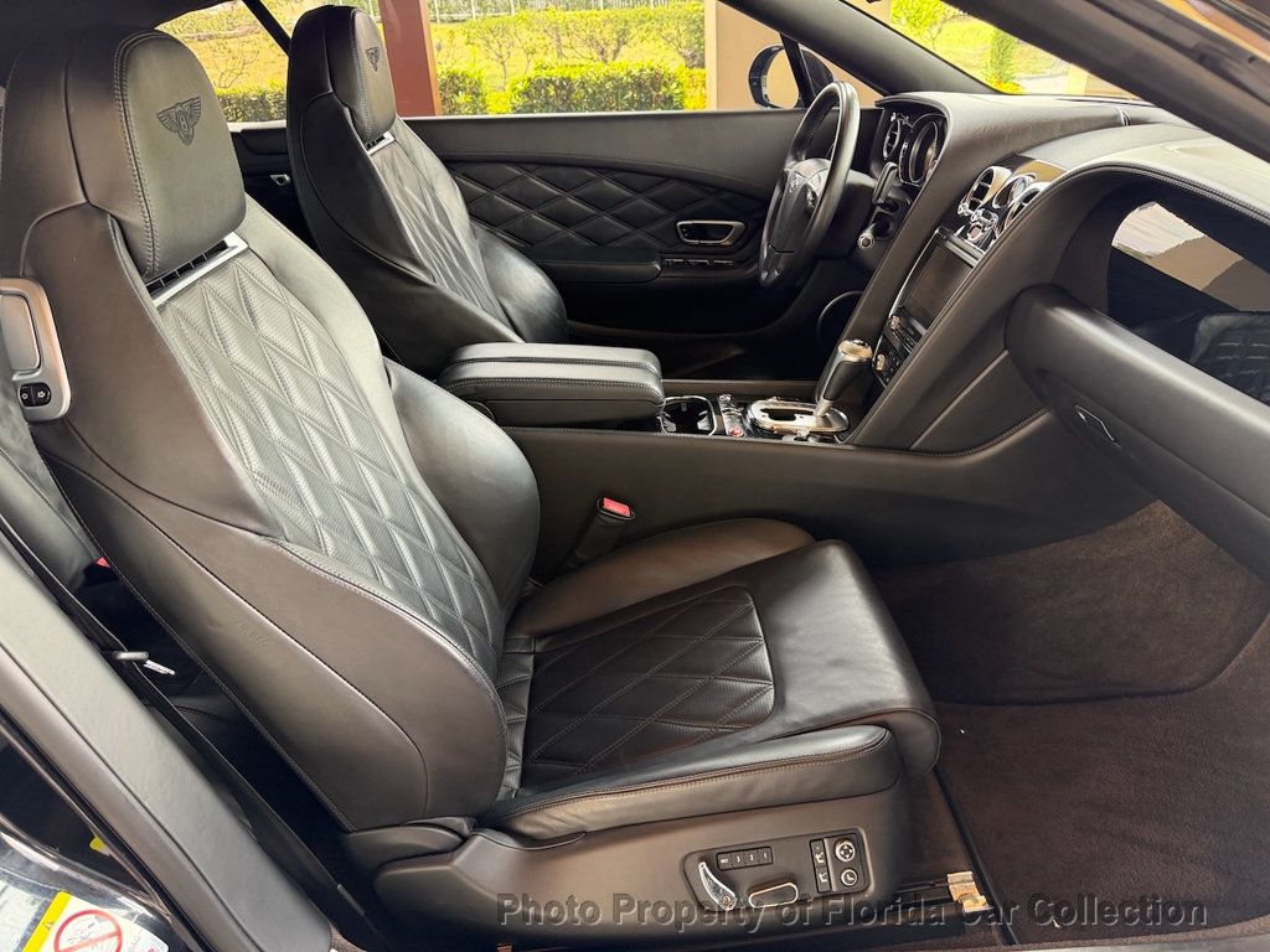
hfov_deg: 71.6
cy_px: 476
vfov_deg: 56.8
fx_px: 881
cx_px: 635
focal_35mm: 24
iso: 200
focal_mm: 6.76
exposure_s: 1/90
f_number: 1.78
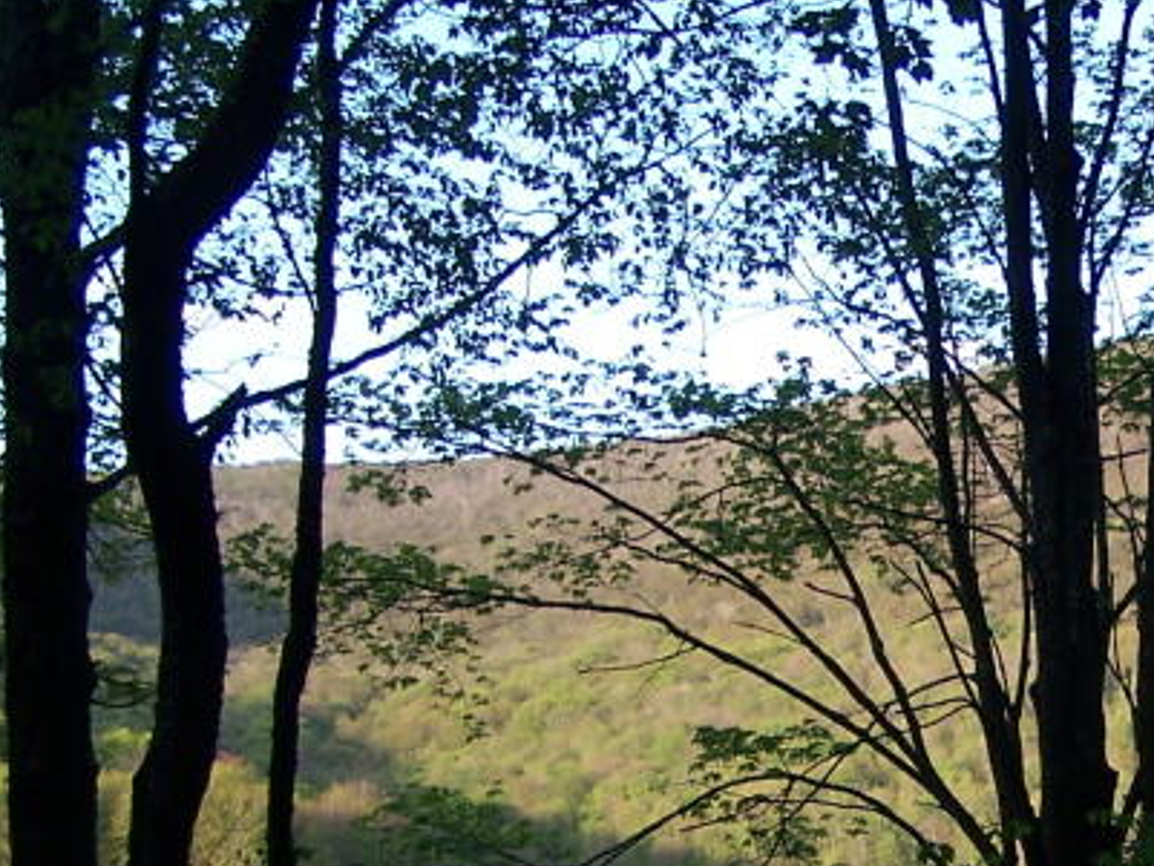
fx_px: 3235
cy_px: 748
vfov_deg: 15.1
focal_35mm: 97
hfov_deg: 19.6
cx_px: 1191
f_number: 2.8
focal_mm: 6.3
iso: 80
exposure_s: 1/200
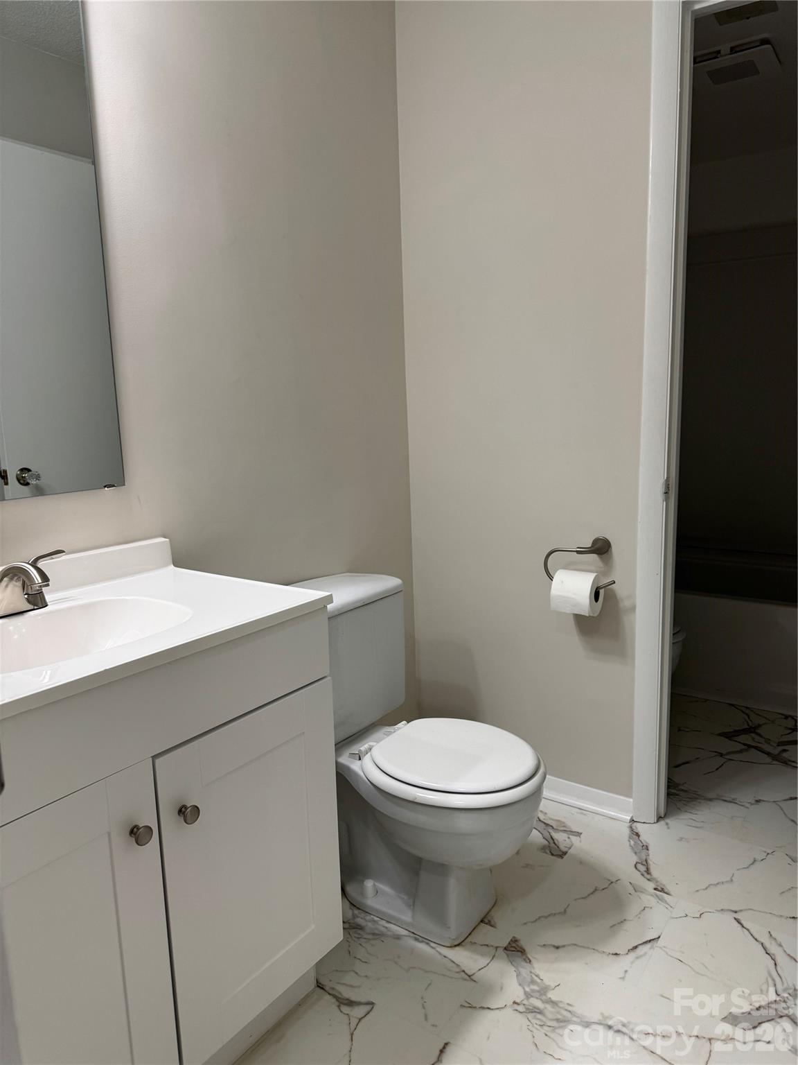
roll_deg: +1.2
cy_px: 532
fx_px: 738
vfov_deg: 71.6
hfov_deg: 56.8
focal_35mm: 24
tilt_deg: -10.1
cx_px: 399
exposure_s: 1/120
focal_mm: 6.76
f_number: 1.78
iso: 125
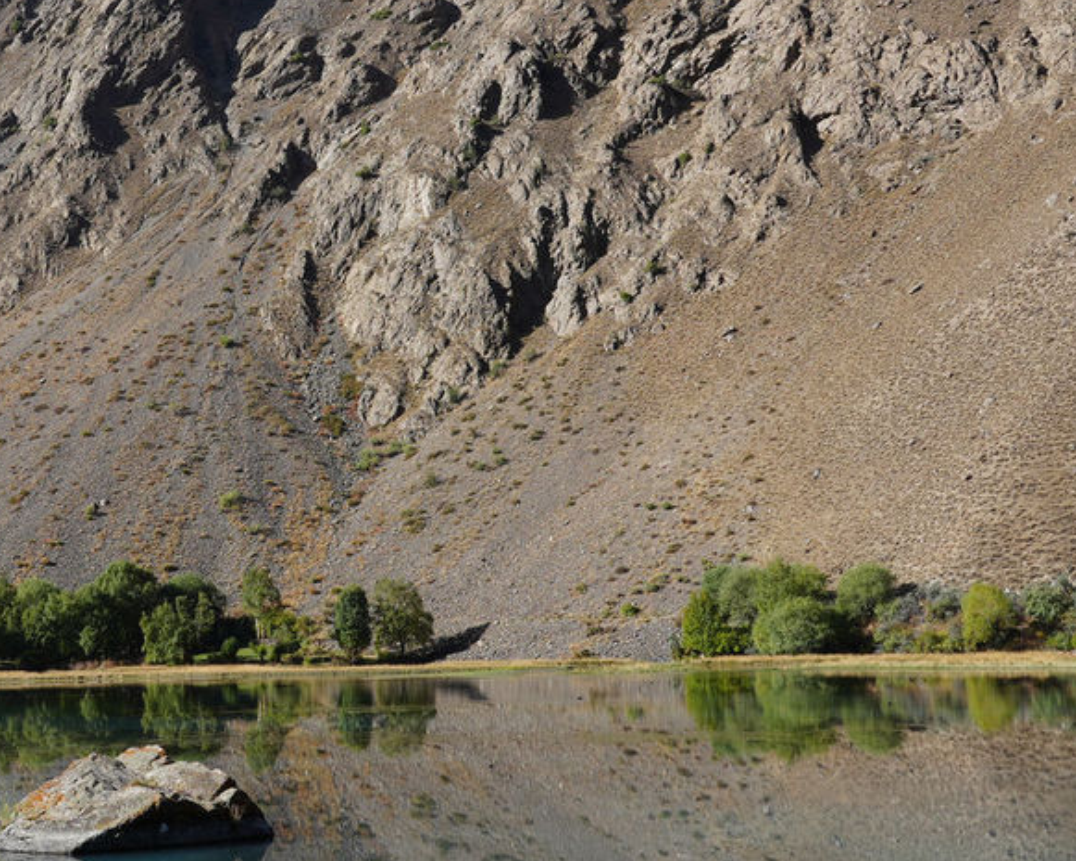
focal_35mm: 62
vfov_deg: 24.6
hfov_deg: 29.9
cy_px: 385
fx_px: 1975
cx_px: 243
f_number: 9
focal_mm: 24
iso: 100
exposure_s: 1/125
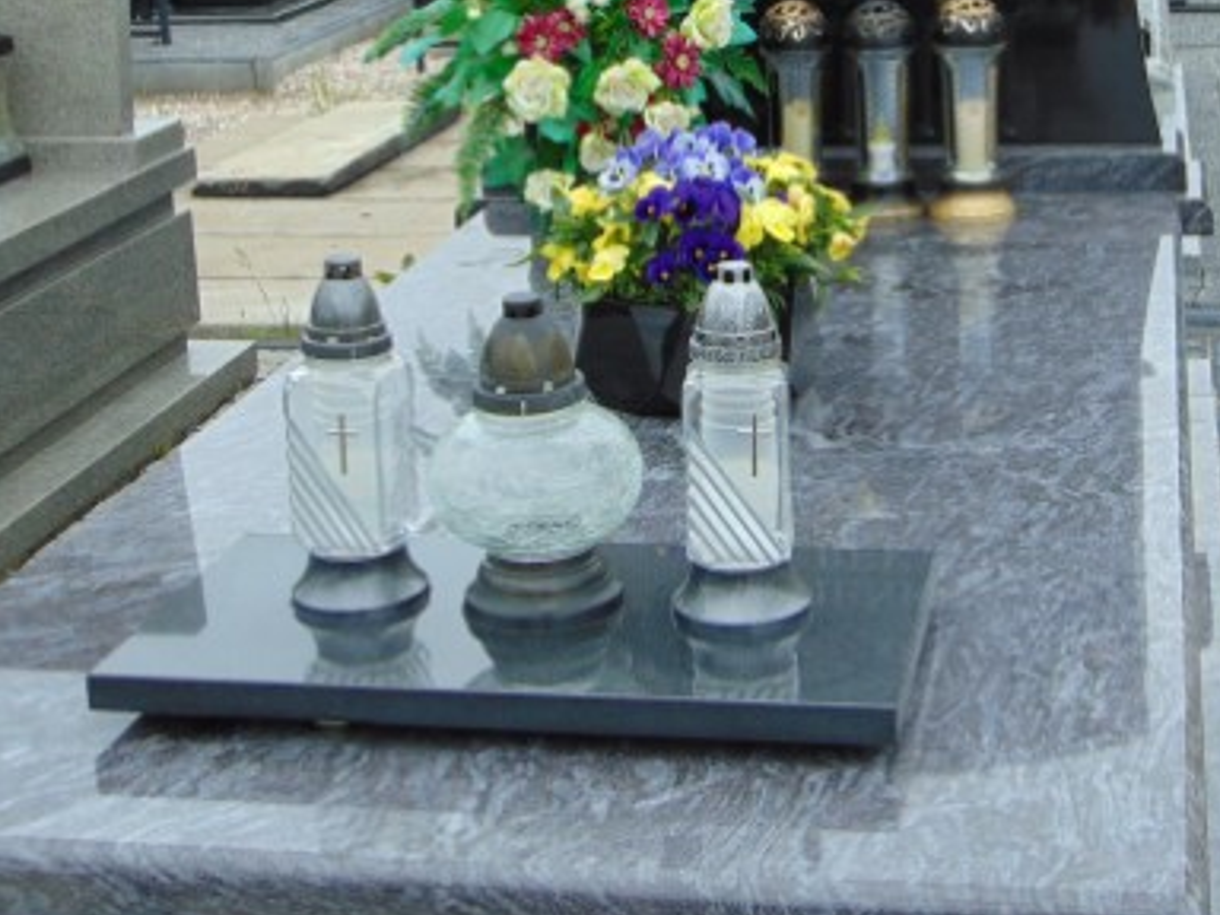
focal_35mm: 65
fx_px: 2291
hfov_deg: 29.7
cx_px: 756
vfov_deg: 22.4
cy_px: 241
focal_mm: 6.9
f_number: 3.3
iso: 80
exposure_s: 1/500
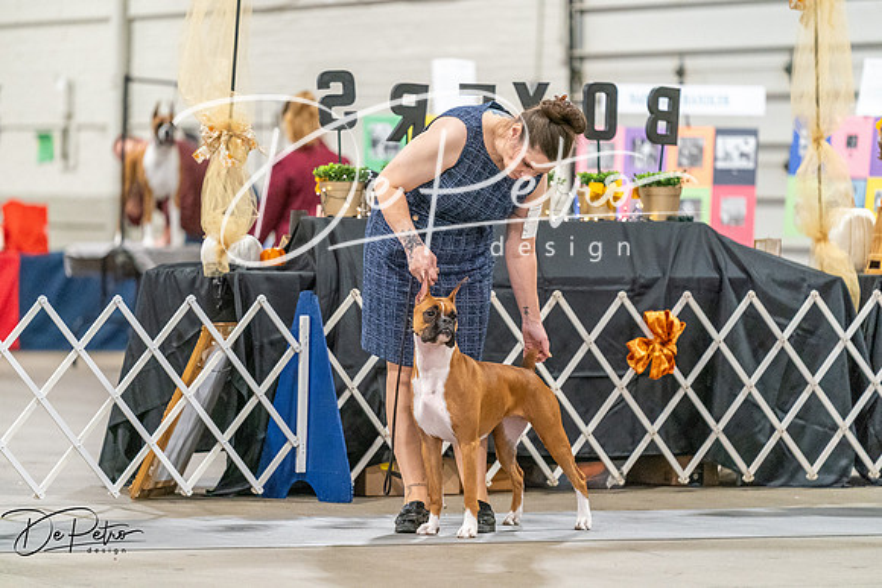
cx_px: 441
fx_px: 4901
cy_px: 294
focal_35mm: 200
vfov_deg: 6.9
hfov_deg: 10.3
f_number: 3.2
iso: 6400
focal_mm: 200
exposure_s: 1/250
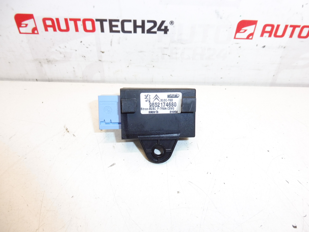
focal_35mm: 25
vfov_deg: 54.9
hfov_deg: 69.4
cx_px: 154
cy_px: 116
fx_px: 223
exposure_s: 1/60
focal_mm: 4.4
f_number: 3.5
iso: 200
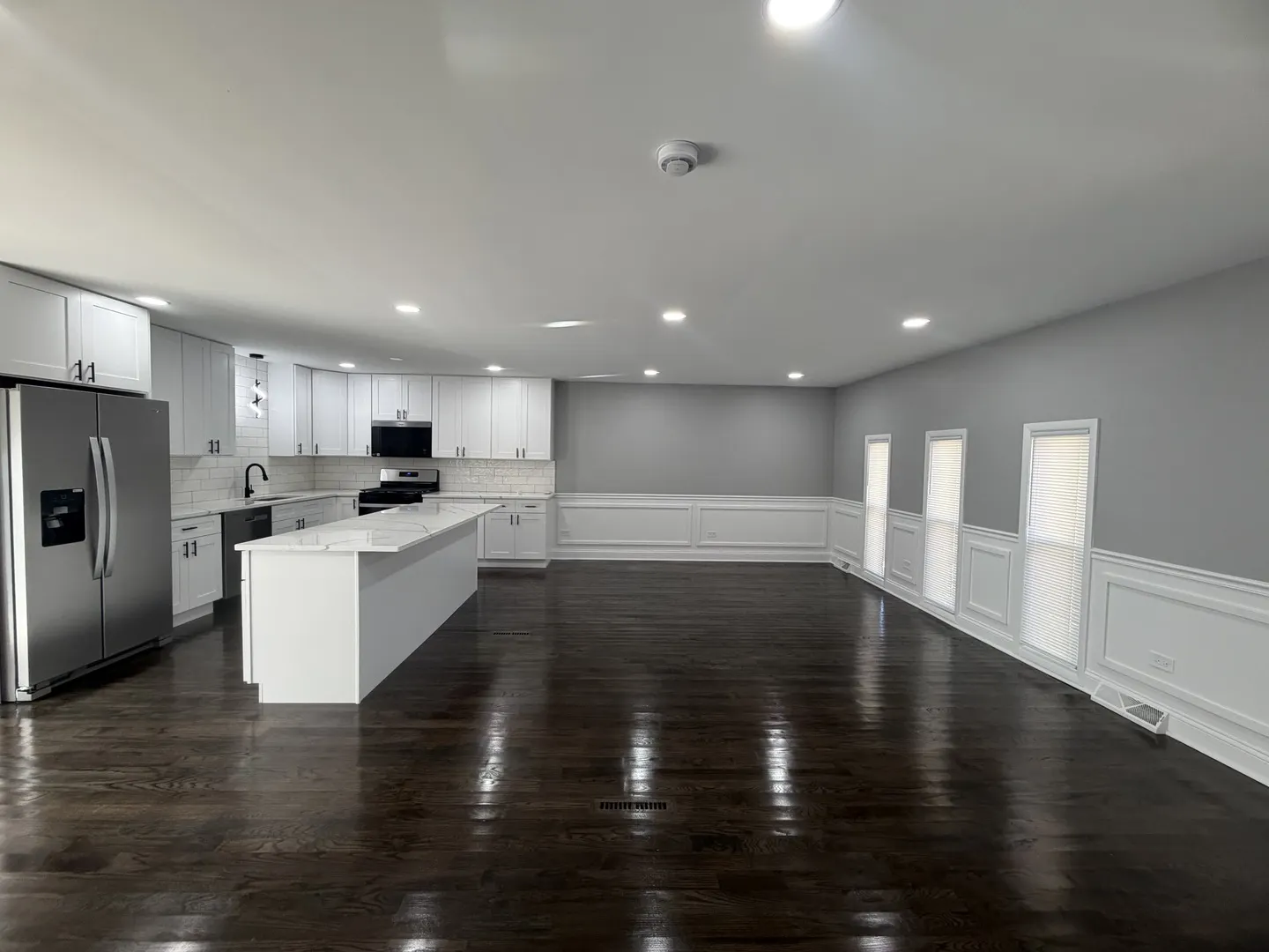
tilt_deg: -2.2
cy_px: 476
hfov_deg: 102.1
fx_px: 513
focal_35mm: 14
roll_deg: -1.1
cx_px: 634
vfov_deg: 85.7
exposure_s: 1/120
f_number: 2.2
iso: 250
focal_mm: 2.22
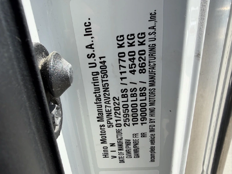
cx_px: 116
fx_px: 161
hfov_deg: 71.6
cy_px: 87
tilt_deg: -22.5
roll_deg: +7.4
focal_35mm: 24
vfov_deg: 56.8
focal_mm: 2.22
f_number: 2.2
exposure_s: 1/777
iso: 25
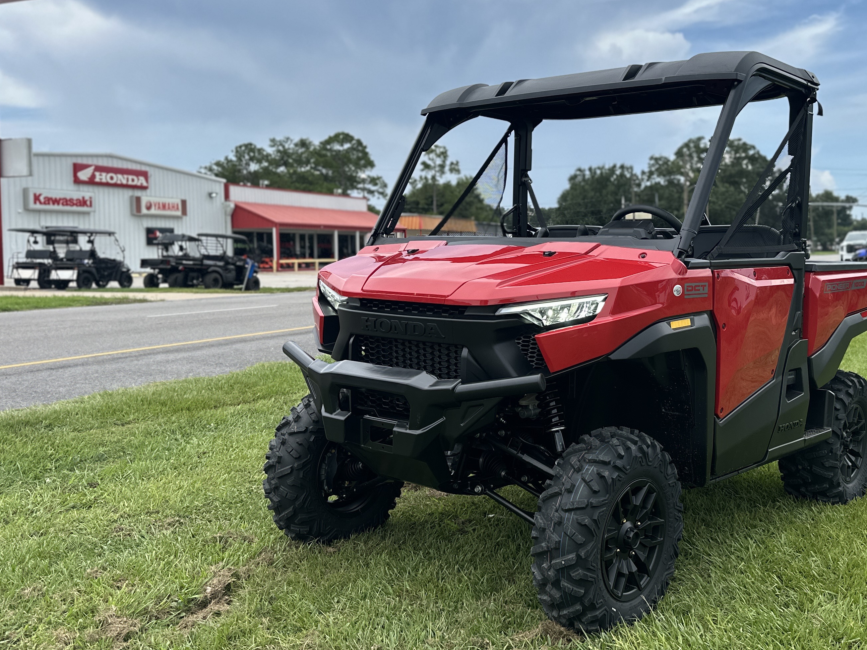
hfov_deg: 50.0
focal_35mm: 37
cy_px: 298
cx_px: 494
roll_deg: +0.9
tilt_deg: -2.5
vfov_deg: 38.6
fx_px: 927
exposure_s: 1/2469
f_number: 1.78
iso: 80
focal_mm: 6.86
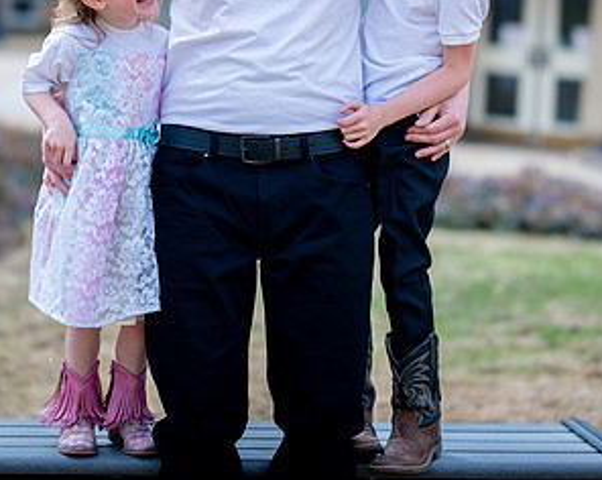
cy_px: 83
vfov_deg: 13.9
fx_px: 1957
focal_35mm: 110
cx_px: 301
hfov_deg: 17.5
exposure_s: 1/2500
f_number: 2
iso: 100
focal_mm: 77
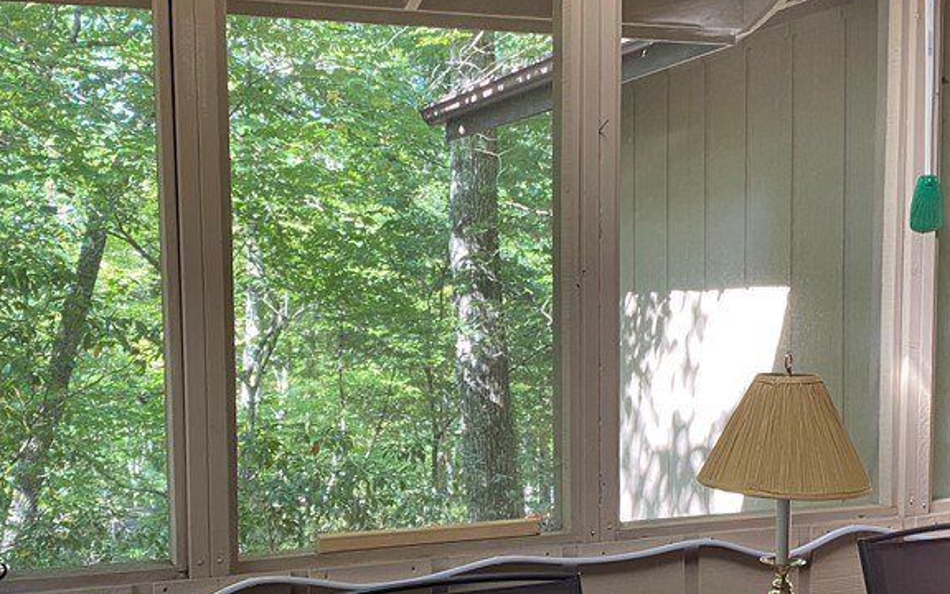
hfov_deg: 41.1
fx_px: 1269
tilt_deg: -3.9
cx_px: 465
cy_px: 378
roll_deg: +0.6
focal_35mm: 49
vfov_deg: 26.2
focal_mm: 4.25
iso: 125
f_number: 1.8
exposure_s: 1/92
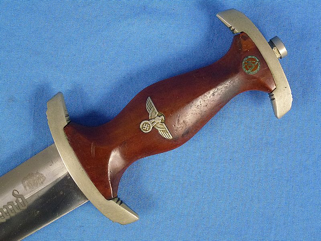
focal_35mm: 71
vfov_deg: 20.7
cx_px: 160
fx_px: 658
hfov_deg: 27.4
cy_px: 120
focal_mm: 12.7
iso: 400
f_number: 4.7
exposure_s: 1/60
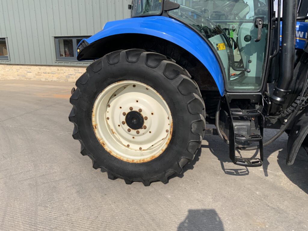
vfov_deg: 48.2
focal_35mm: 29
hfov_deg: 61.7
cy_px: 116
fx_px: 258
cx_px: 154
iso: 16
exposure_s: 1/1730
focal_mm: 3
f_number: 1.8
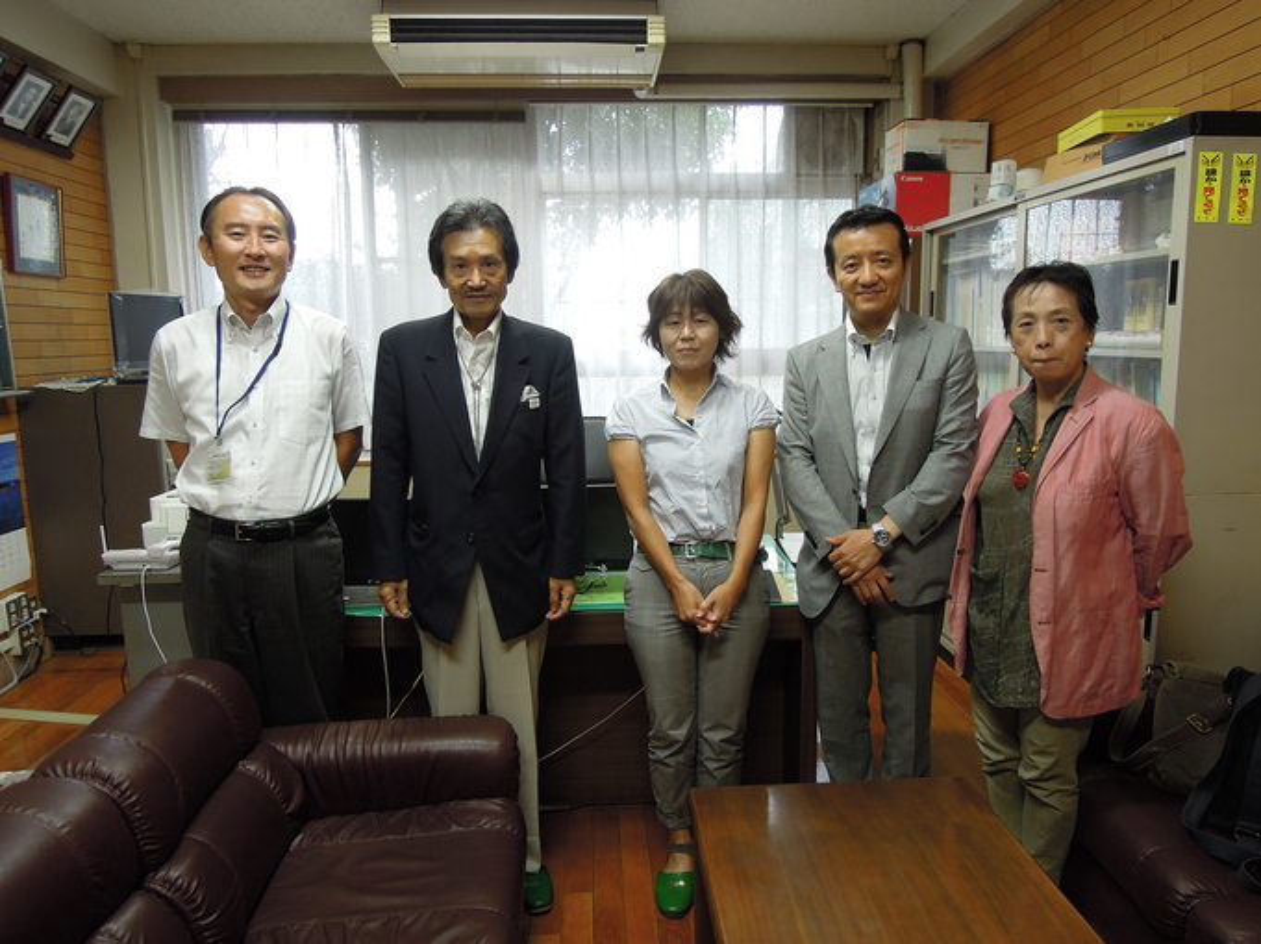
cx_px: 630
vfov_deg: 56.8
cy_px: 472
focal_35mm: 24
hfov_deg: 71.6
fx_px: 874
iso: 160
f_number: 2.8
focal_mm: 4.3
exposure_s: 1/30
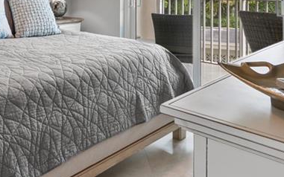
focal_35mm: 41
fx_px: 317
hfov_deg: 45.9
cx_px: 60
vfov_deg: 28.0
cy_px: -26
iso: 200
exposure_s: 1/13
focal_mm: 10
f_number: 5.6
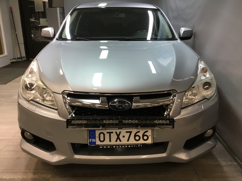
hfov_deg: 58.4
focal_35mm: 31
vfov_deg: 45.4
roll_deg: +1.3
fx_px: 217
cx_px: 121
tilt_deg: -17.5
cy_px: 90
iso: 50
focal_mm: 3.3
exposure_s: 1/33
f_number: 2.4
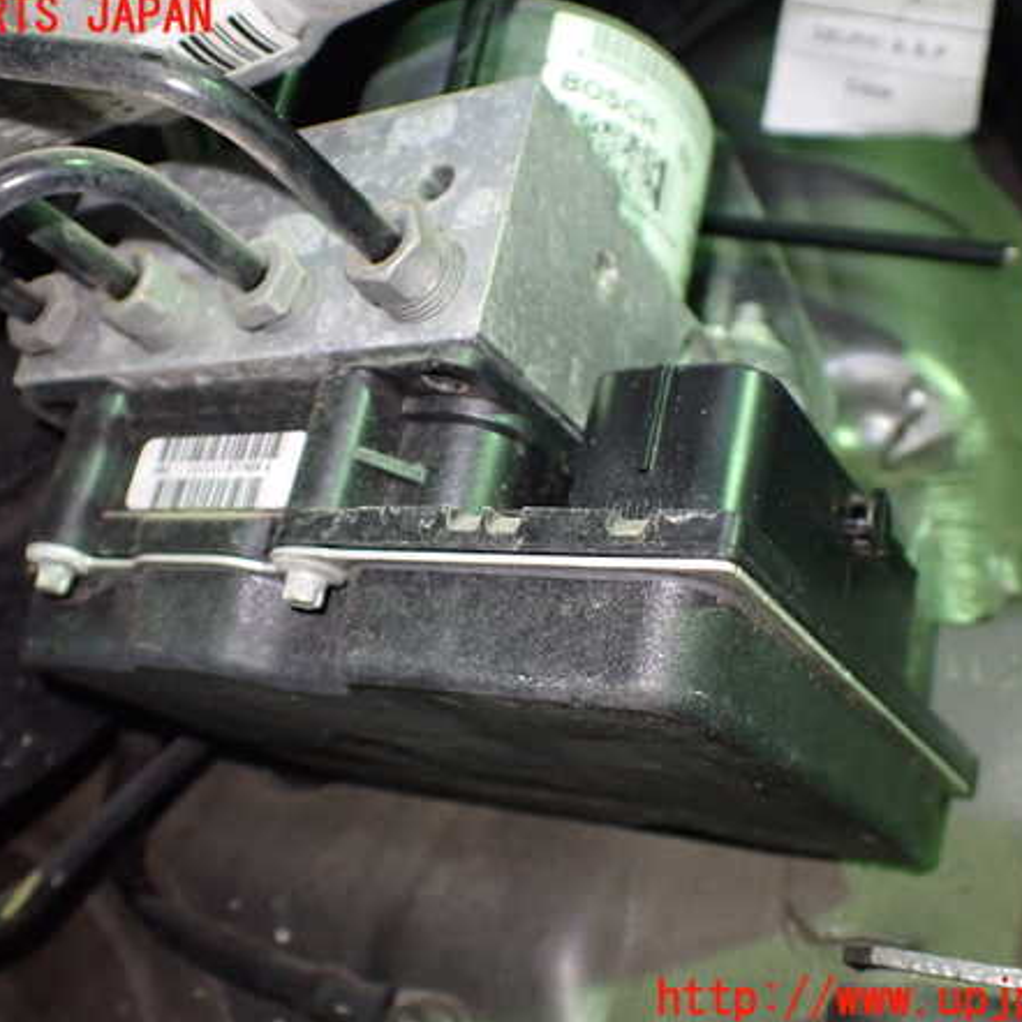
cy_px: 509
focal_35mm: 36
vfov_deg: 46.0
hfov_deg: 46.0
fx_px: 1202
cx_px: 486
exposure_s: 1/60
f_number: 2.3
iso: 800
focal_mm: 5.4
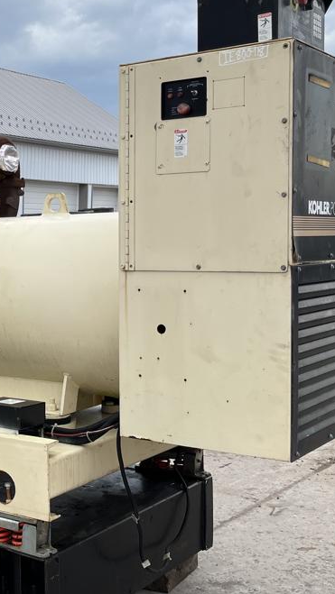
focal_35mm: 55
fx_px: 868
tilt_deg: -3.1
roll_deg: +0.5
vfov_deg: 37.8
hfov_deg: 20.7
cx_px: -42
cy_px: 280
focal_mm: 5.1
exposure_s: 1/1163
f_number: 1.6
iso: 50
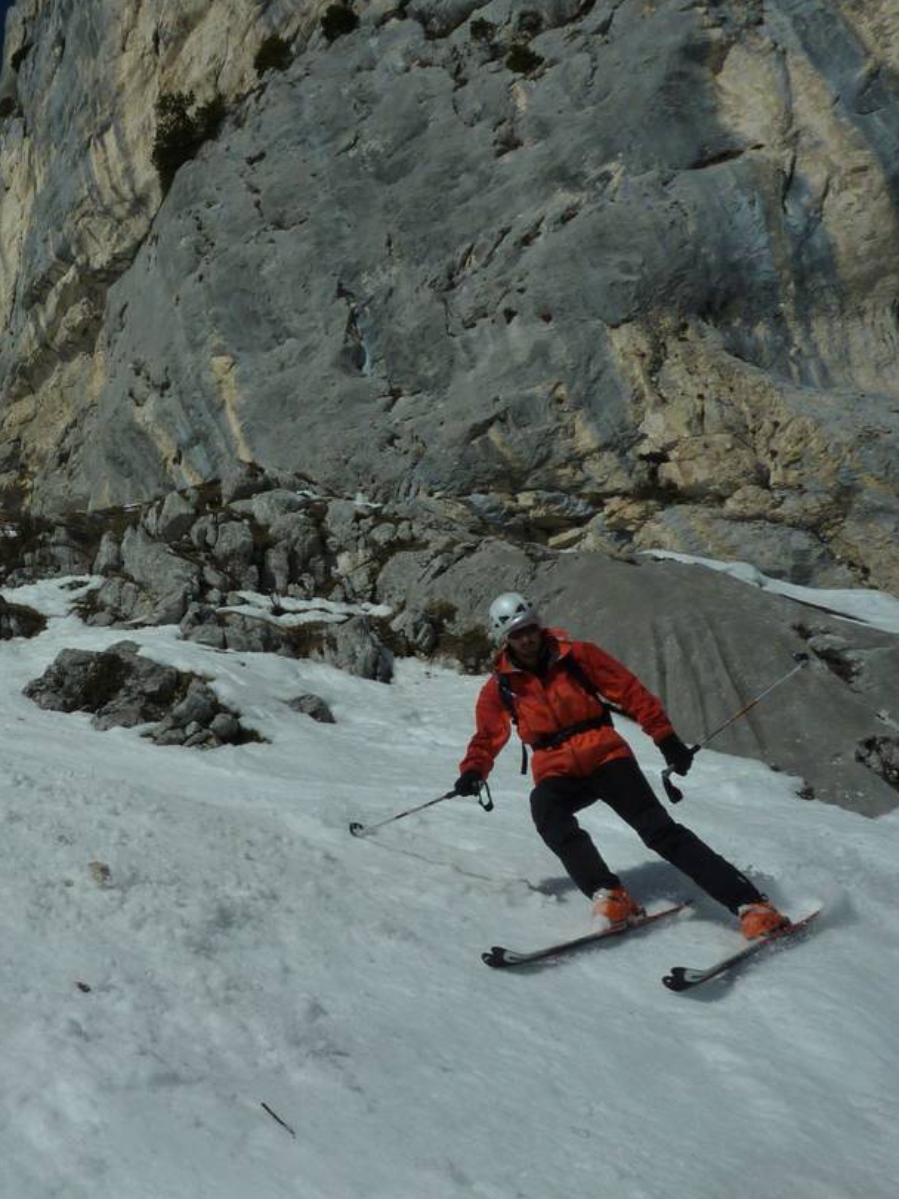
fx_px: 1282
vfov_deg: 50.1
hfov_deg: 35.4
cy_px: 639
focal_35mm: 37
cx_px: 27
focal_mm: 4.1
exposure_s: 1/2000
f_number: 6.3
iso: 125
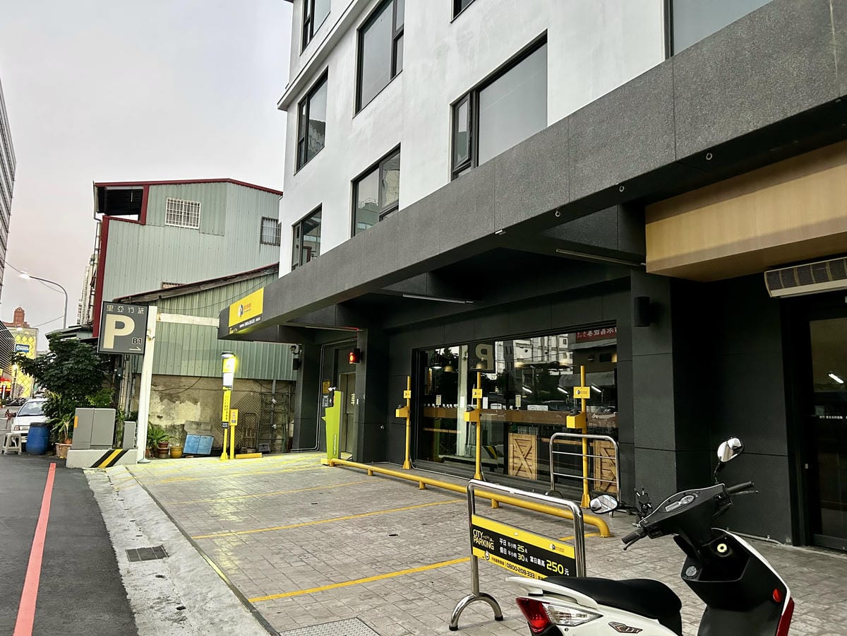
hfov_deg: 67.3
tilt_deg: +8.2
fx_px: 636
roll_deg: -1.1
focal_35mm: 26
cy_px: 318
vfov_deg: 53.1
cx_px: 424
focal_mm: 5.7
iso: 320
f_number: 1.5
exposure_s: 1/60
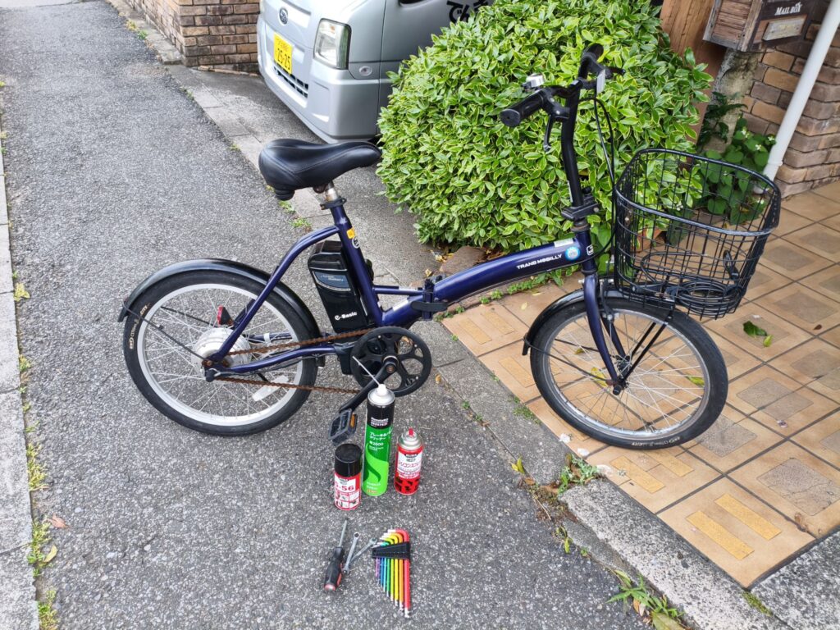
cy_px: 315
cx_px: 420
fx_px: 631
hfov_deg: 67.3
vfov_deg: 53.1
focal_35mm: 26
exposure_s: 1/131
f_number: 1.5
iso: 80
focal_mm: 4.94
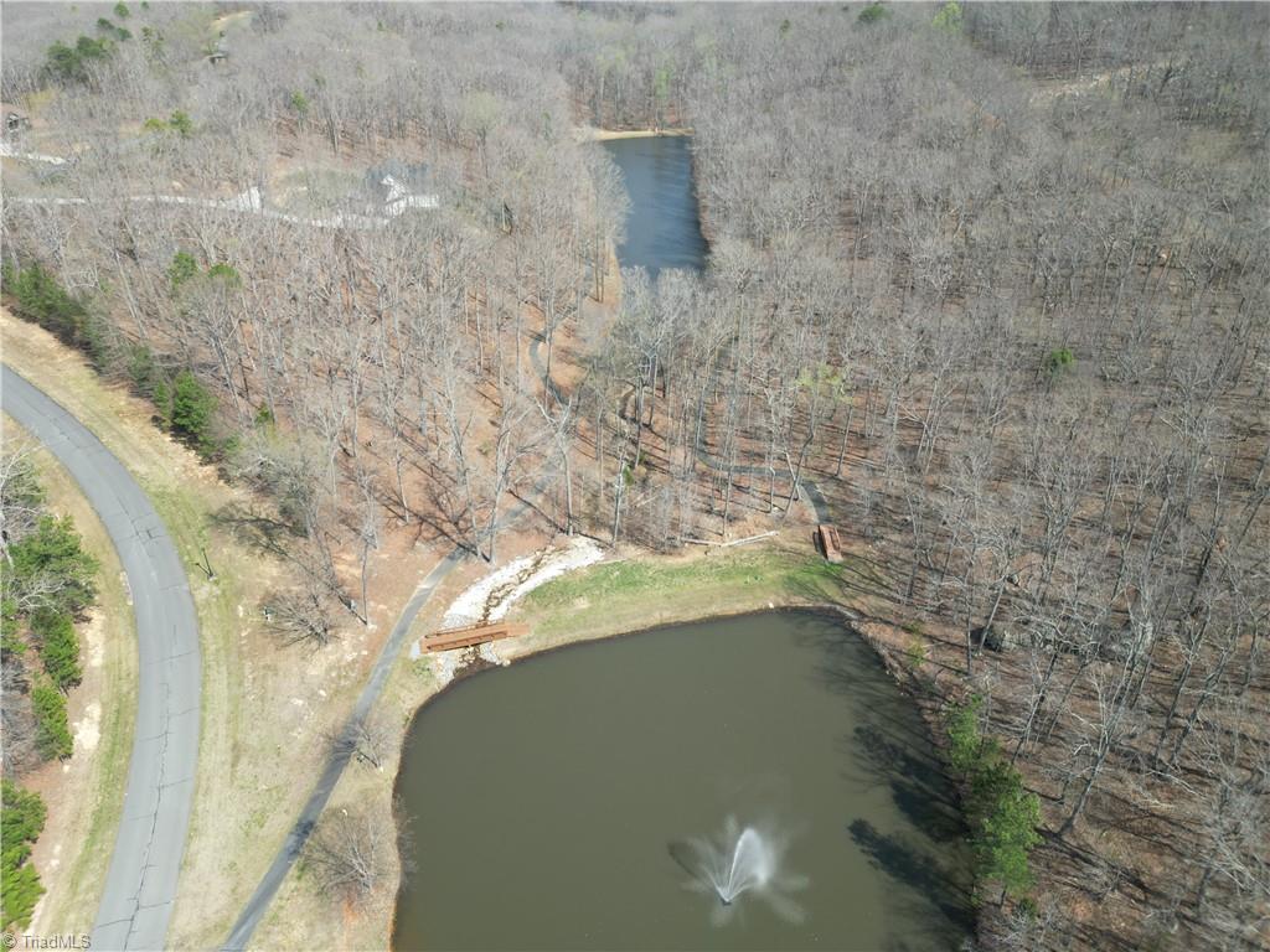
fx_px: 881
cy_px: 476
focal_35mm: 24
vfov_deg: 56.8
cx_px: 635
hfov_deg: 71.6
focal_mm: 6.72
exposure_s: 1/1250
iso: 100
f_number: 1.7
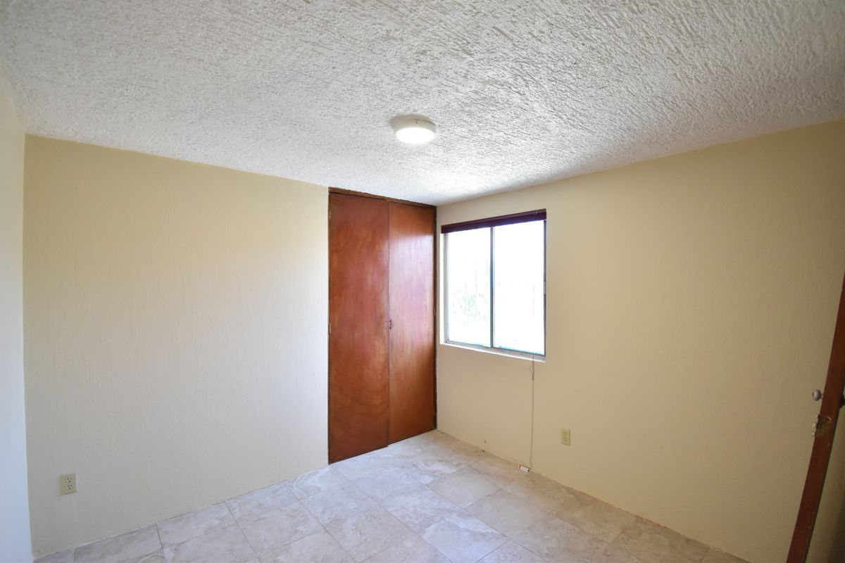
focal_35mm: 15
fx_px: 352
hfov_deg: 100.4
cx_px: 422
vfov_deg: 77.3
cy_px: 282
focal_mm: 10
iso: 800
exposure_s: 1/80
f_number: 4.5
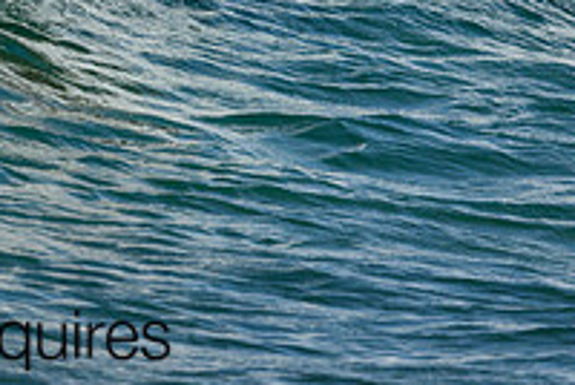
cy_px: -198
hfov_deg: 0.8
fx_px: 40741
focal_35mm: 2547
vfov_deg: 0.5
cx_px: 31
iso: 250
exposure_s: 1/2000
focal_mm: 800
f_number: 6.3
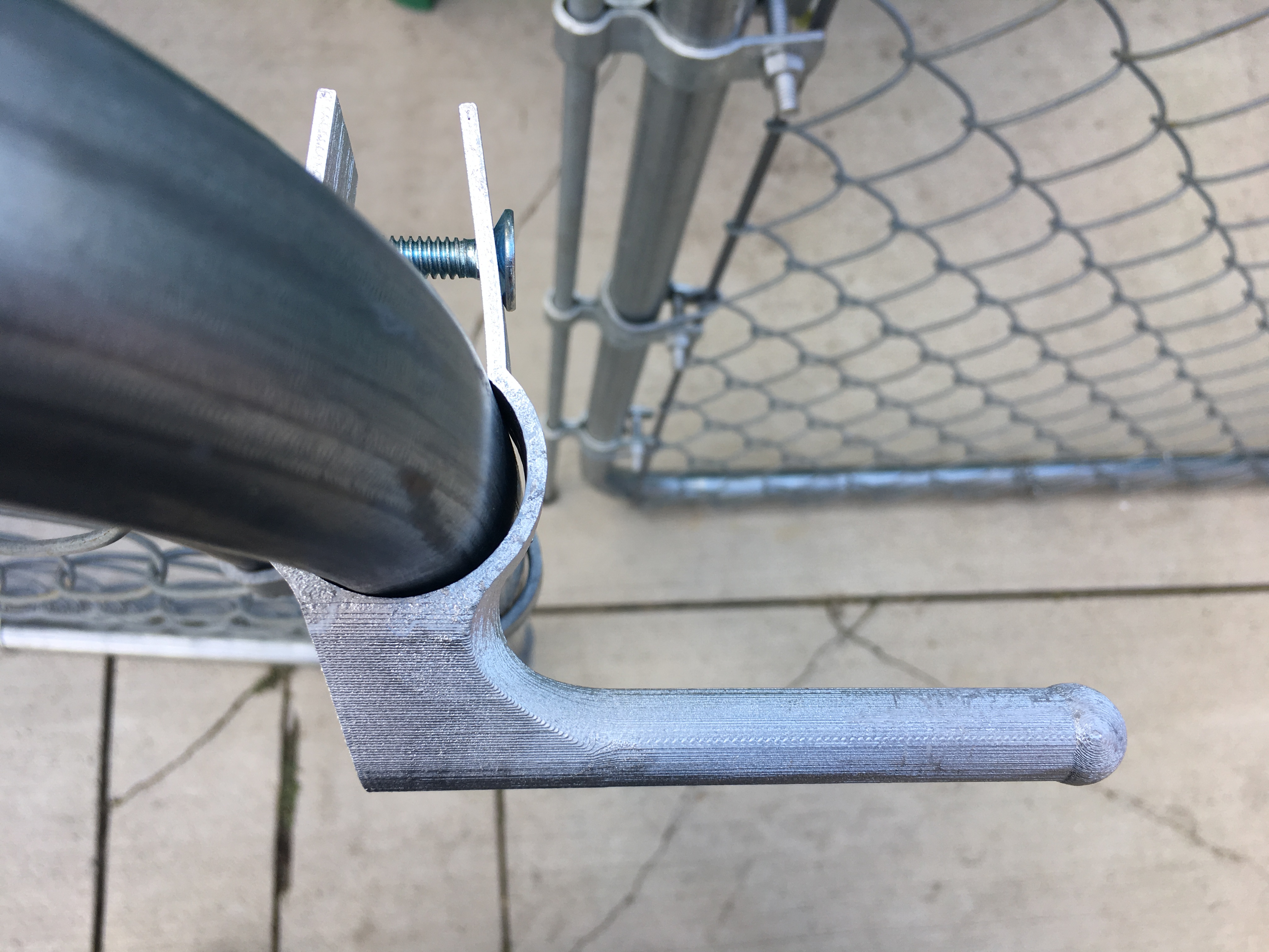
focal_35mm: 29
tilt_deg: -77.6
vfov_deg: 48.2
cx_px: 634
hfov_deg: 61.7
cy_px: 476
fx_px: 1063
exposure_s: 1/178
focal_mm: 4.15
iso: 25
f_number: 2.2
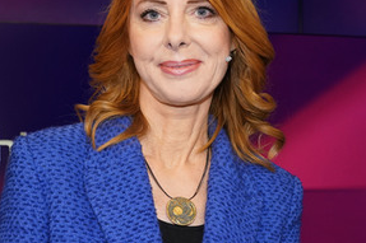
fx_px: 447
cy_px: 92
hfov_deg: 44.5
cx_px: 183
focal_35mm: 44
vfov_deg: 30.4
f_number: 5
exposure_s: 1/160
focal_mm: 28
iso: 2000
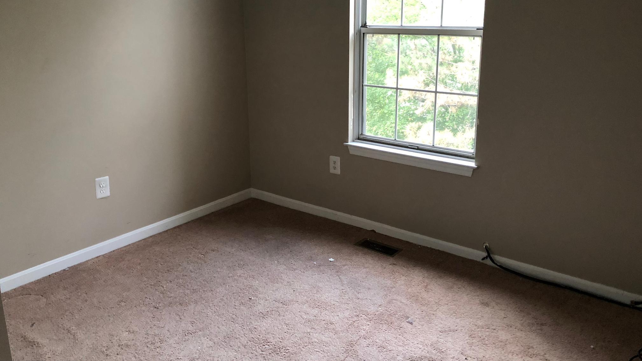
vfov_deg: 37.7
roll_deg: +1.3
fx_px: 528
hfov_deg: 62.6
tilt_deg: -14.3
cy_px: 146
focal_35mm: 31
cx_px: 326
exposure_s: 1/15
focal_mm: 3.99
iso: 80
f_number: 1.8
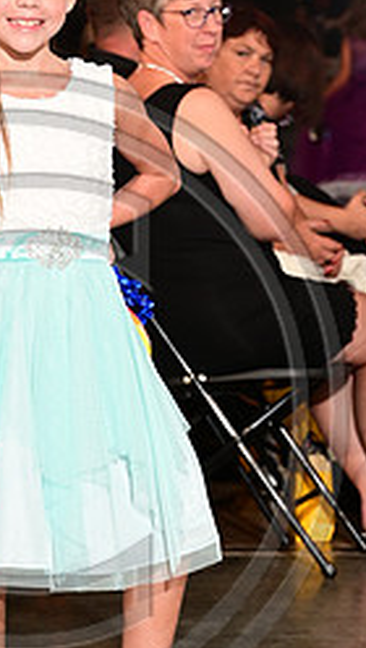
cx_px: 5
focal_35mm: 225
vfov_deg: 9.6
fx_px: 3871
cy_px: 410
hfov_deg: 5.4
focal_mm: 92
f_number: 6.3
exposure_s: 1/125
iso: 1000
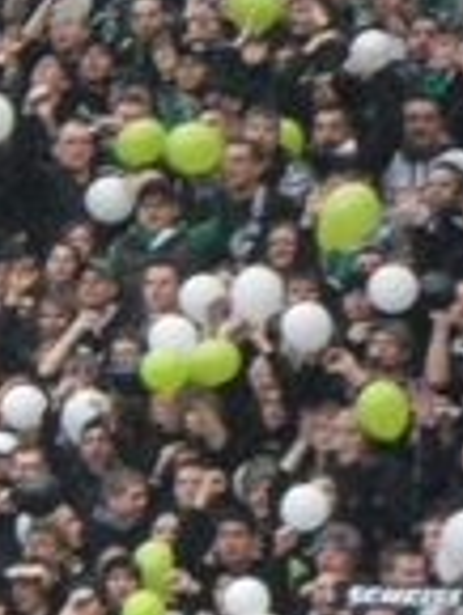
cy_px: 566
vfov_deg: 2.2
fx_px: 15938
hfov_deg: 1.7
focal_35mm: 895
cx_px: -580
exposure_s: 1/100
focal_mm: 37.9
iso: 800
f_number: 4.8
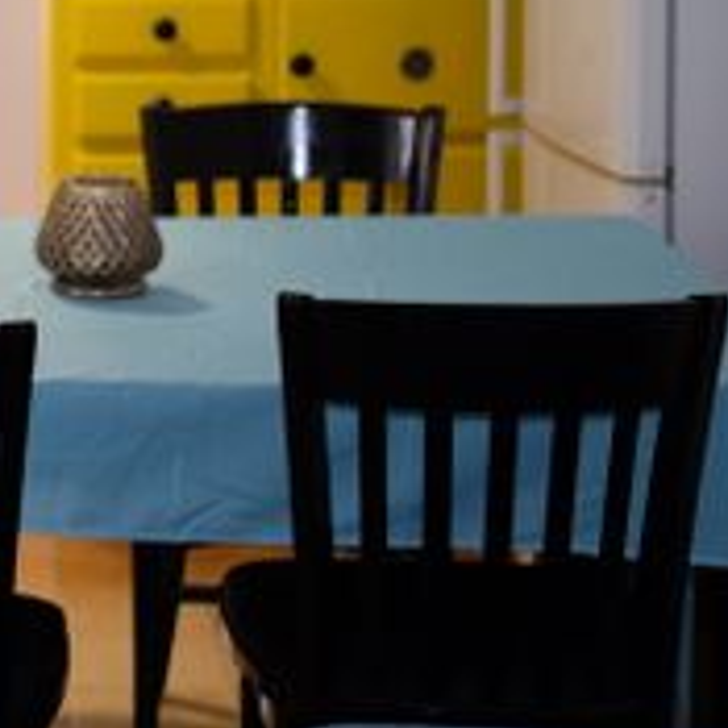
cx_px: -420
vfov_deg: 16.8
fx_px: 2427
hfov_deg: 15.5
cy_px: 67
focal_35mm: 102
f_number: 1.6
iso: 640
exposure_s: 1/60
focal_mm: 23
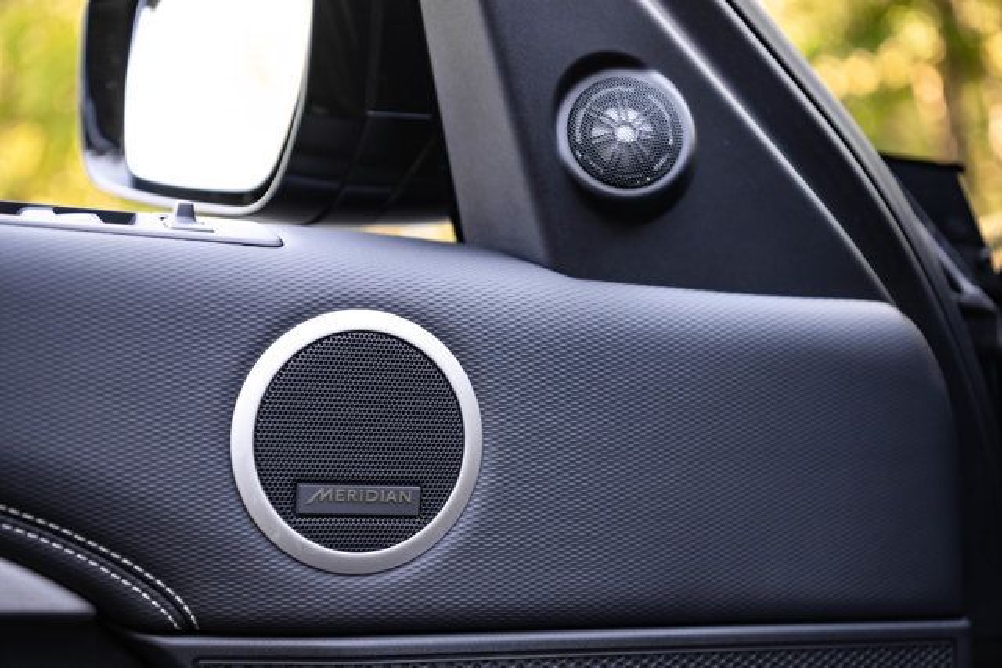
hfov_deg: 38.2
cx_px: 501
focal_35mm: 52
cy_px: 334
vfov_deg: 26.0
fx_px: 1448
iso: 800
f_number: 3.5
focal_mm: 52
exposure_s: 1/200
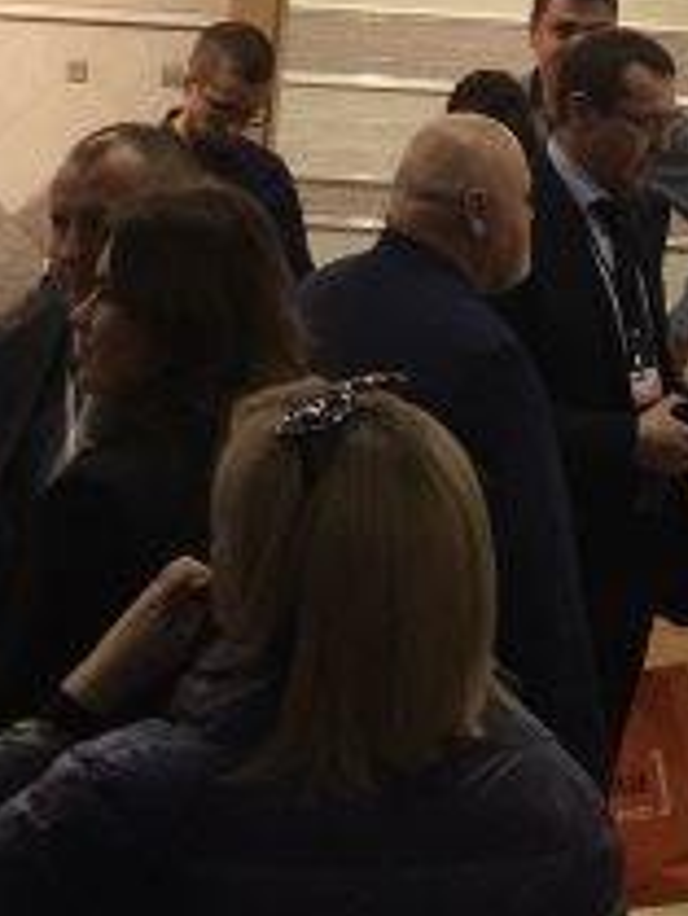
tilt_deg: +11.0
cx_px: 846
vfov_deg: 14.3
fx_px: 3230
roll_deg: -3.7
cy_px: -728
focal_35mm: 122
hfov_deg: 11.9
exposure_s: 1/100
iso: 50
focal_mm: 4.15
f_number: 2.2
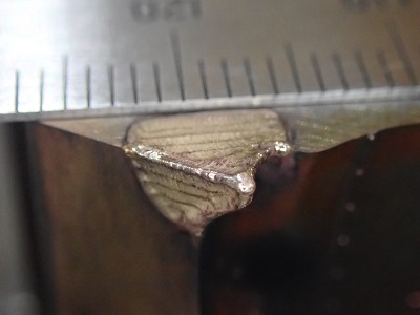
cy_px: 158
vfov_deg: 17.4
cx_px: 210
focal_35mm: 85
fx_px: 1031
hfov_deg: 23.0
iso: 2000
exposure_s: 1/80
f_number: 4.5
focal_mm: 15.41
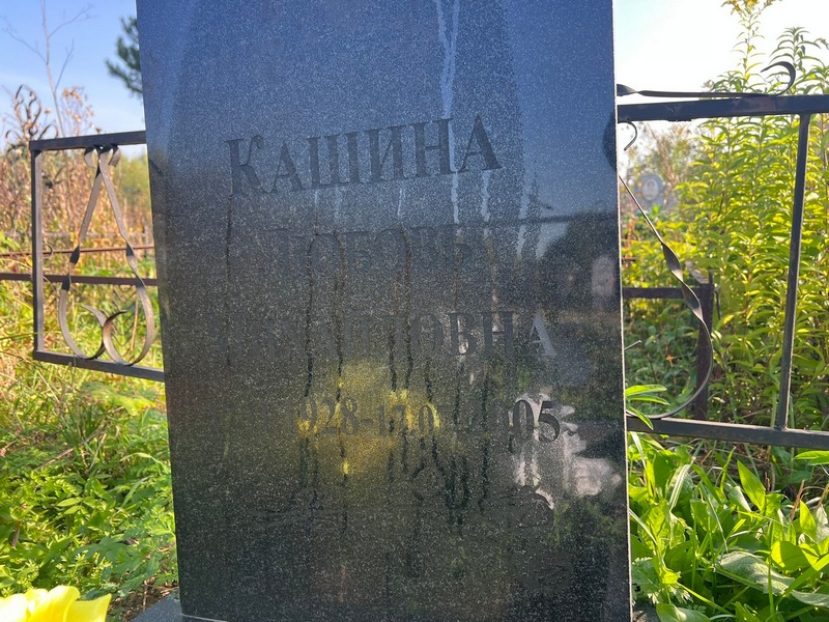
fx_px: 623
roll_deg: +0.7
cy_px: 311
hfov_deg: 67.3
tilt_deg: -7.4
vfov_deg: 53.1
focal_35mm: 26
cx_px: 414
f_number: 1.5
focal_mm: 5.7
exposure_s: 1/384
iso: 50
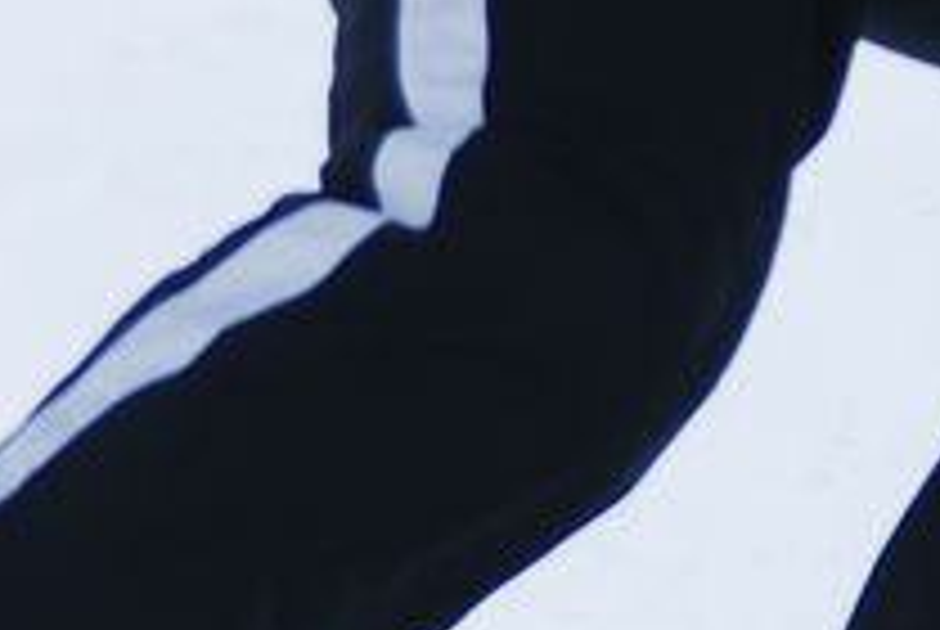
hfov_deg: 1.2
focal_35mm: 1726
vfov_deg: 0.8
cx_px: 1111
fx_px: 45131
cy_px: -2
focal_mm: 150
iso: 110
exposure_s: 1/1000
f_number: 5
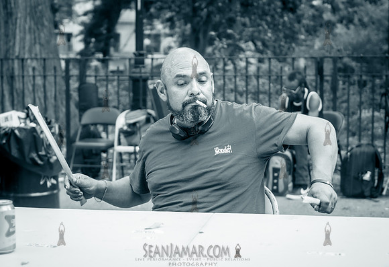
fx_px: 725
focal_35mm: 67
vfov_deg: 20.8
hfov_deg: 30.0
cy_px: 128
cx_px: 183
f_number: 4
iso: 2000
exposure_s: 1/640
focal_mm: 52
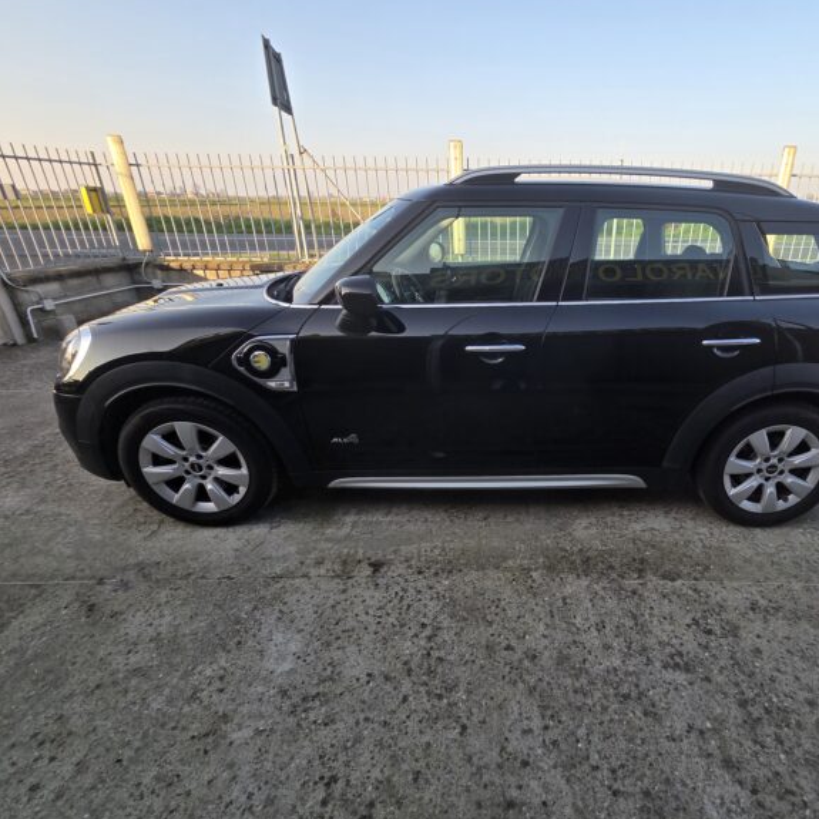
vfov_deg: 87.4
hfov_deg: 85.3
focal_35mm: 16
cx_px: 523
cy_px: 410
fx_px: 428
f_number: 2.2
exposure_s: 1/511
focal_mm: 2.2
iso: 50
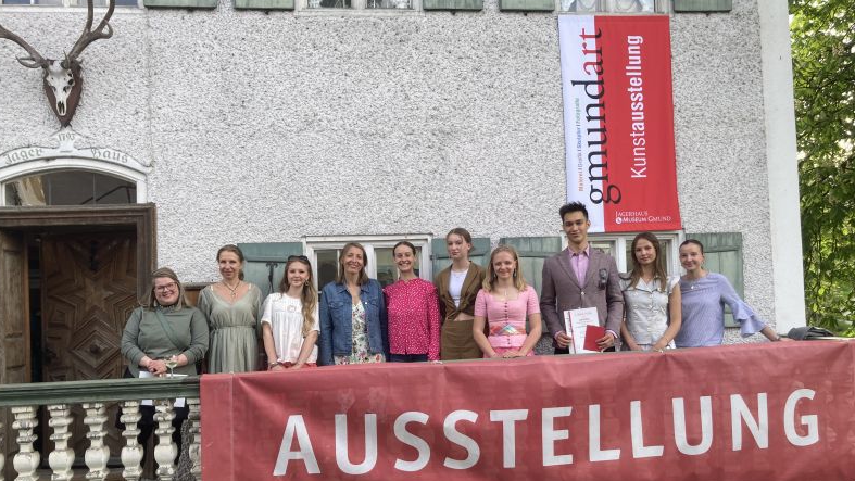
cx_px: 422
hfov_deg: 62.6
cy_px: 291
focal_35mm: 31
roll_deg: +0.5
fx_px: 703
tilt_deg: +1.6
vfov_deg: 37.6
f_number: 1.8
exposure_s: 1/181
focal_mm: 3.99
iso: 20
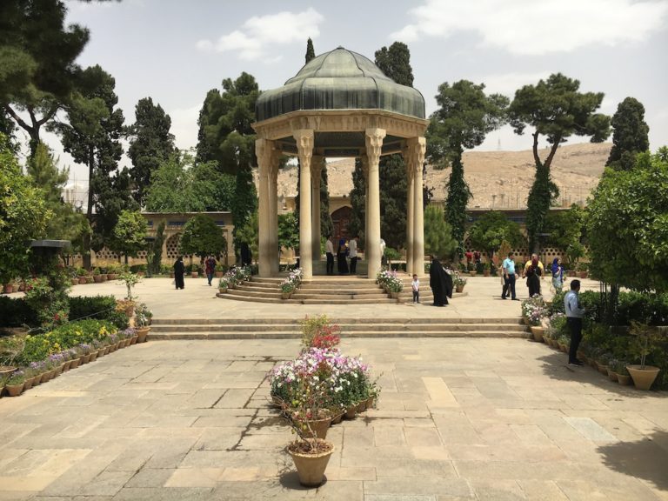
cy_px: 250
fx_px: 560
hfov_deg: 61.7
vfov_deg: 48.2
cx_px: 334
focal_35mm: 29
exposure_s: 1/1923
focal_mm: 4.15
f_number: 2.2
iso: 25
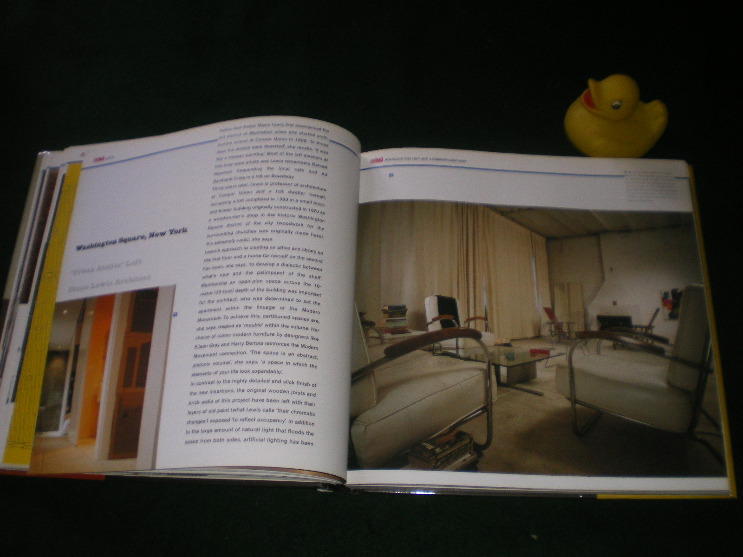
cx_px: 372
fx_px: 816
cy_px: 278
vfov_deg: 37.7
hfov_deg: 49.0
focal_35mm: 38
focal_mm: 6.3
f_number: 3.1
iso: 200
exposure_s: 1/50
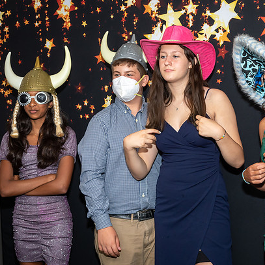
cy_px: 130
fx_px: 650
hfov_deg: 22.9
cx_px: 179
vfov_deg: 23.1
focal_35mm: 75
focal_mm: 30
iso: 400
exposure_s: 1/250
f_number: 5.6
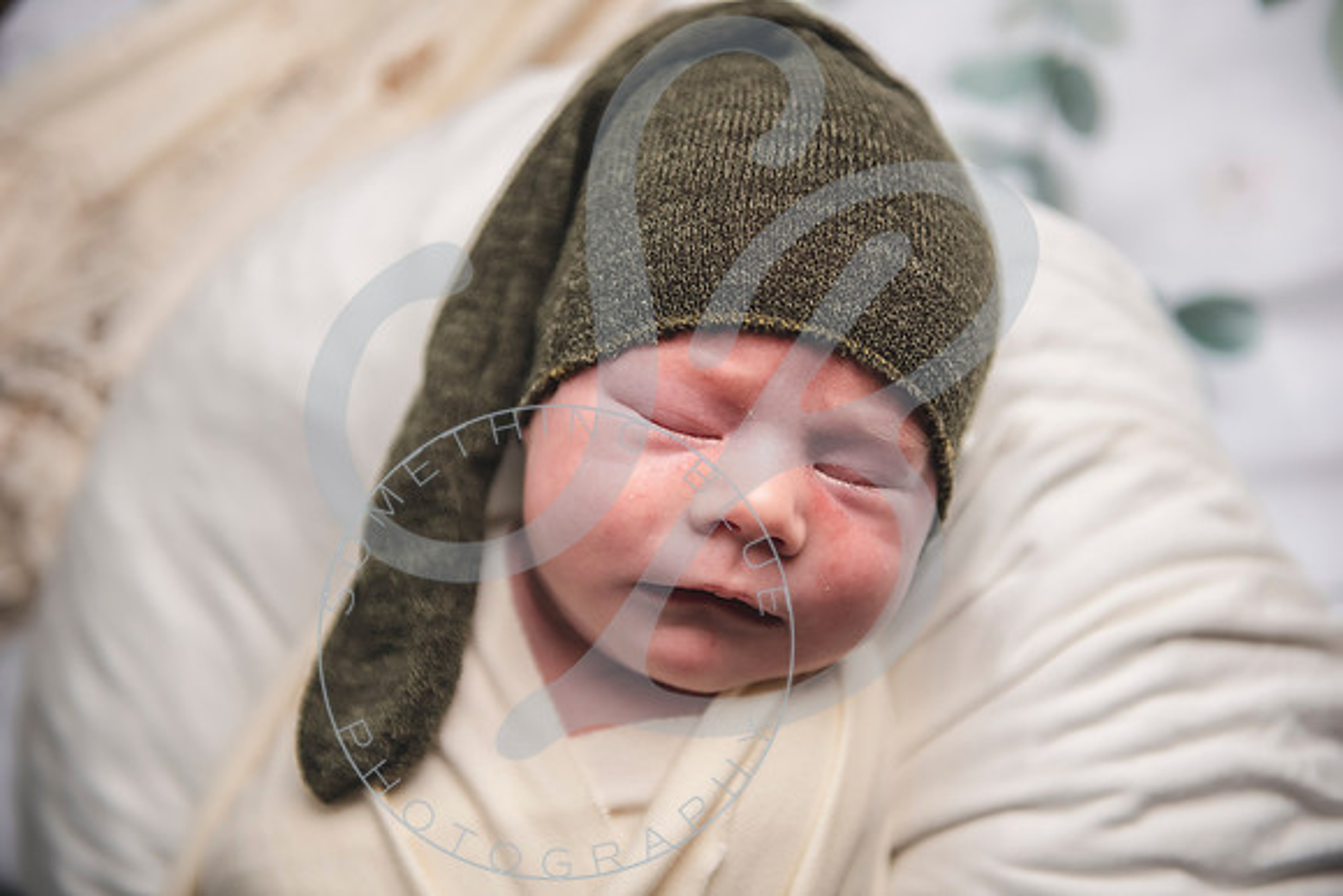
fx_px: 2090
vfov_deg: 24.2
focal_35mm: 56
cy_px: 448
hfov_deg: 35.6
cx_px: 672
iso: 400
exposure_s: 1/160
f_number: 2.8
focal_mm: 56
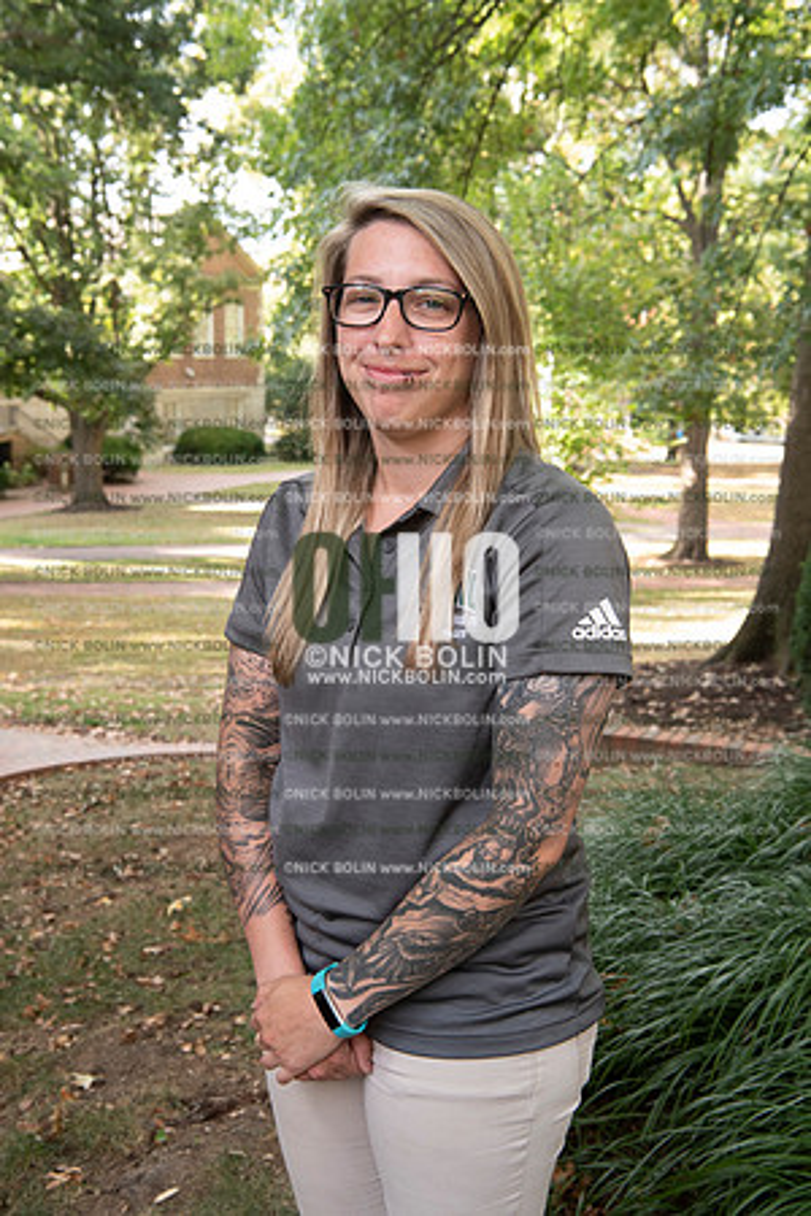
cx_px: 406
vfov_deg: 41.1
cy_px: 608
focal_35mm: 48
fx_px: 1622
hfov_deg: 28.1
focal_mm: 48
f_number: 8
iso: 800
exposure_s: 1/100
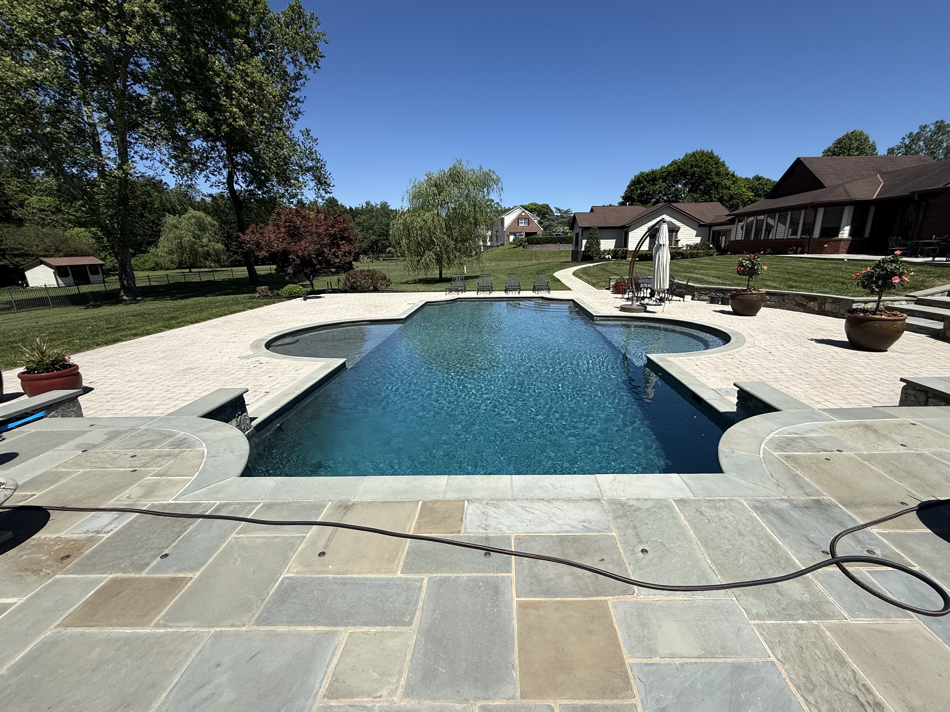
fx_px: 412
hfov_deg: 98.1
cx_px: 503
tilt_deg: -14.7
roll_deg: +0.5
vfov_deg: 81.7
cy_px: 363
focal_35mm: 15
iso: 50
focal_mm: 2.22
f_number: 2.2
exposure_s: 1/2611
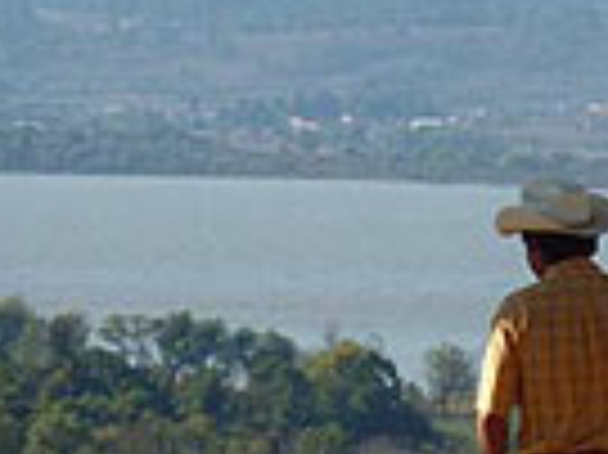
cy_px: 85
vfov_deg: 2.0
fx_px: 13161
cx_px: 905
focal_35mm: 750
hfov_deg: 2.6
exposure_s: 1/400
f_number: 4.6
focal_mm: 37
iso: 80
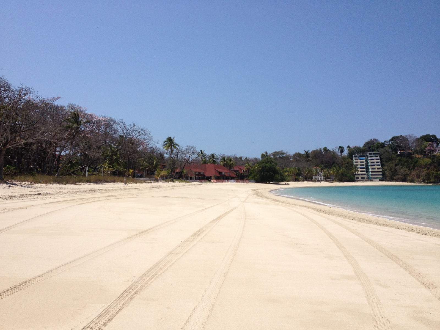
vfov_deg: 40.7
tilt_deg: -1.0
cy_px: 165
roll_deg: +1.3
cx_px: 220
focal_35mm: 35
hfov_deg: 52.6
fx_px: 445
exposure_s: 1/3690
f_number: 2.4
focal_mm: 4.28
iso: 50
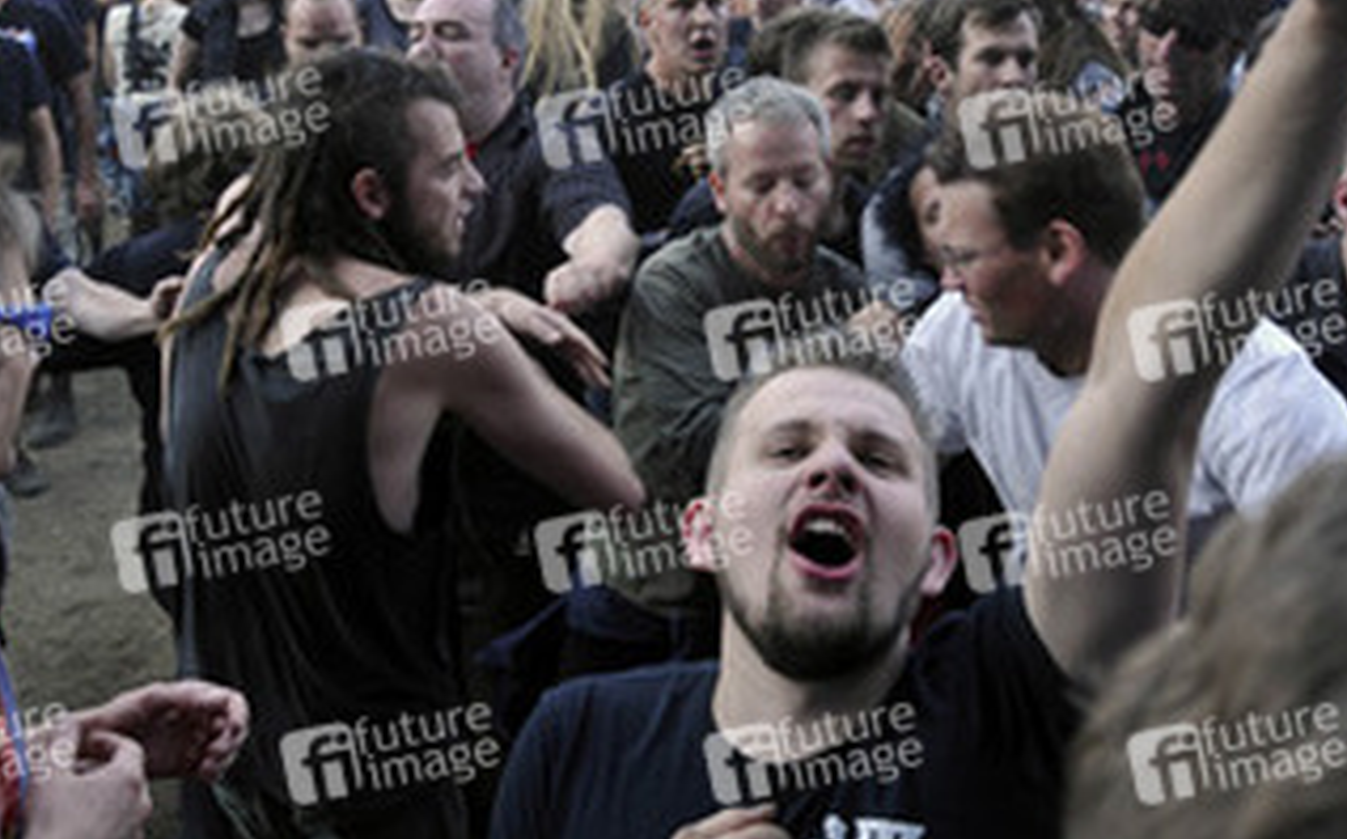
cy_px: 225
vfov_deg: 24.6
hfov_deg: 38.9
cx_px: 699
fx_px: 1907
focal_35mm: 52
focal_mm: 24
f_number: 6.3
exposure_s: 1/160
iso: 200
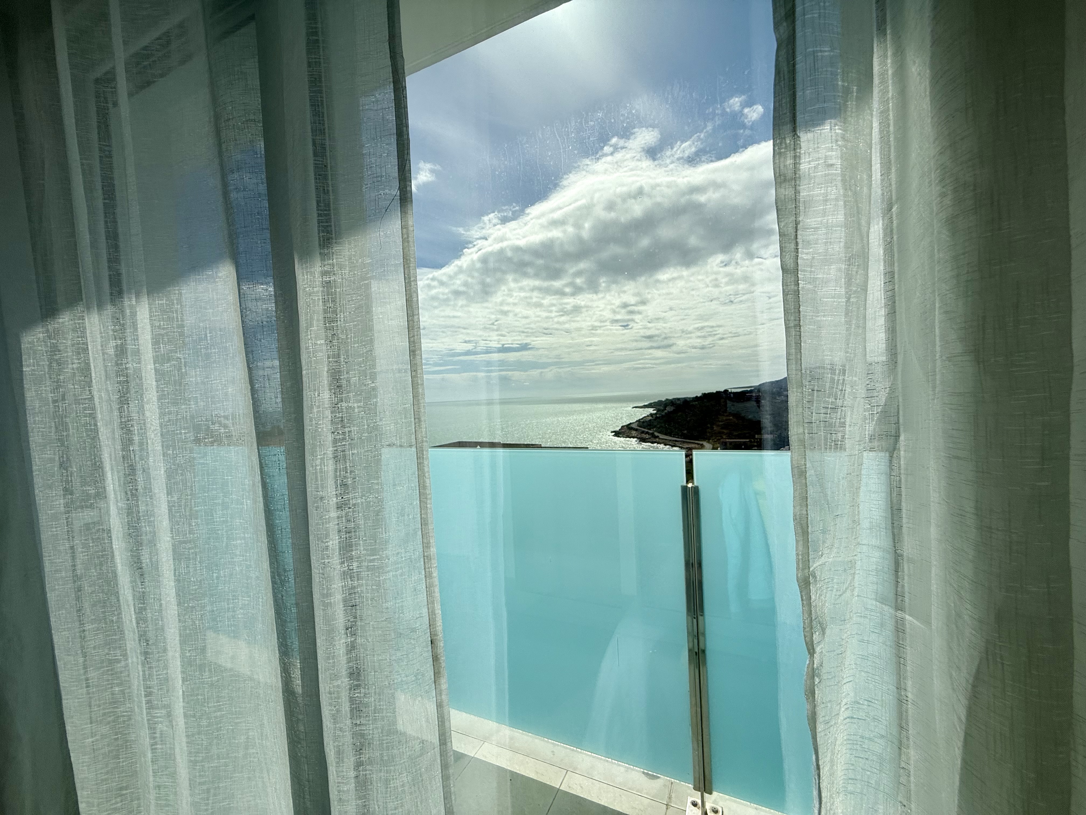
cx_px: 543
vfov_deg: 85.7
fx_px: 439
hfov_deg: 102.1
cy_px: 408
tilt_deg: -1.0
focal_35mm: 14
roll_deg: +3.0
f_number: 2.2
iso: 40
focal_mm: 2.22
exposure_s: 1/6173
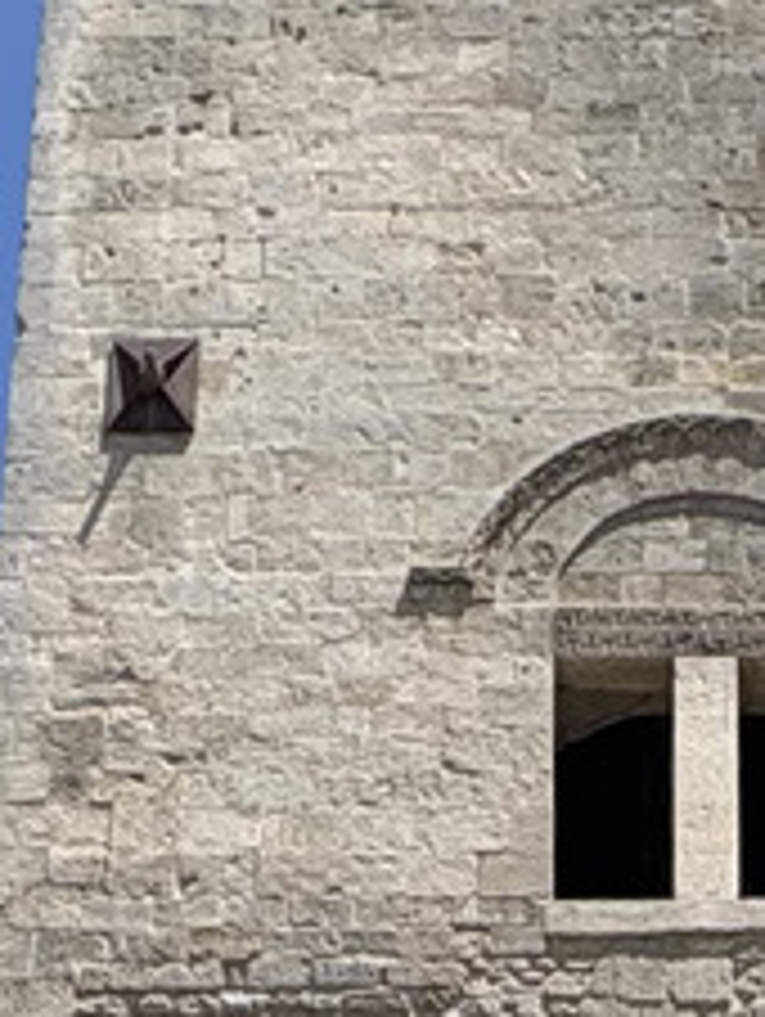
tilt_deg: +16.3
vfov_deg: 14.6
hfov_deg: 14.8
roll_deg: -0.1
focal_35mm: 99
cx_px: 680
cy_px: 2282
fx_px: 2912
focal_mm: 2.22
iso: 50
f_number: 2.2
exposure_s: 1/1217
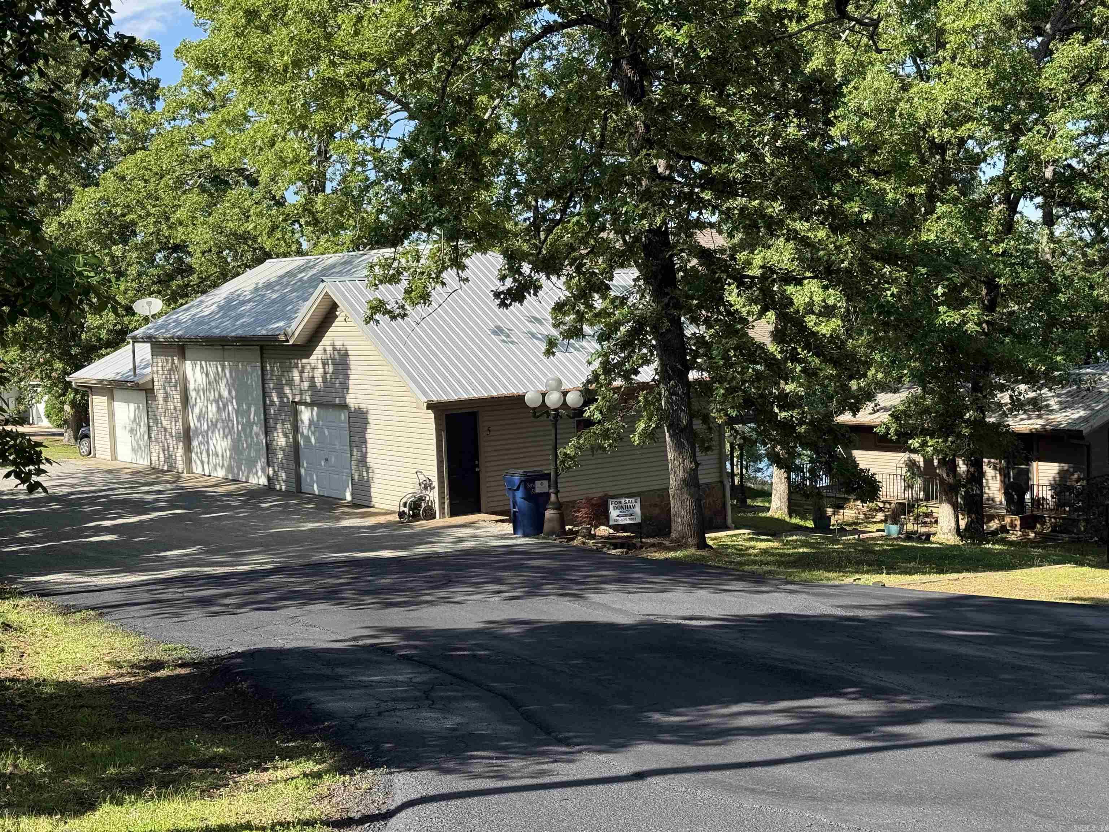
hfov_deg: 39.7
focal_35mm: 48
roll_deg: +2.2
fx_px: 1538
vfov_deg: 30.3
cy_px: 416
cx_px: 554
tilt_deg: -4.5
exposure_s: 1/2088
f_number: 1.78
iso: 100
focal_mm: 6.76
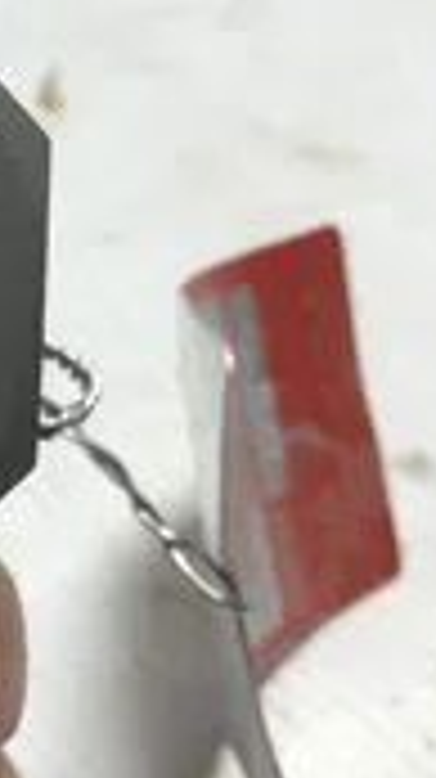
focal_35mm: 78
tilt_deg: -35.4
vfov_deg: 27.1
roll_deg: -0.4
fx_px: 1607
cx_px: -328
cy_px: 310
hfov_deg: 13.9
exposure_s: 1/120
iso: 40
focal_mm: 3.3
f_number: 2.4
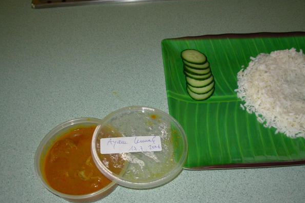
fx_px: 339
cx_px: 154
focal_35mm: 40
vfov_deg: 33.3
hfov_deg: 48.5
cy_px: 114
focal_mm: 6.3
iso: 50
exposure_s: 1/32
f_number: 2.9
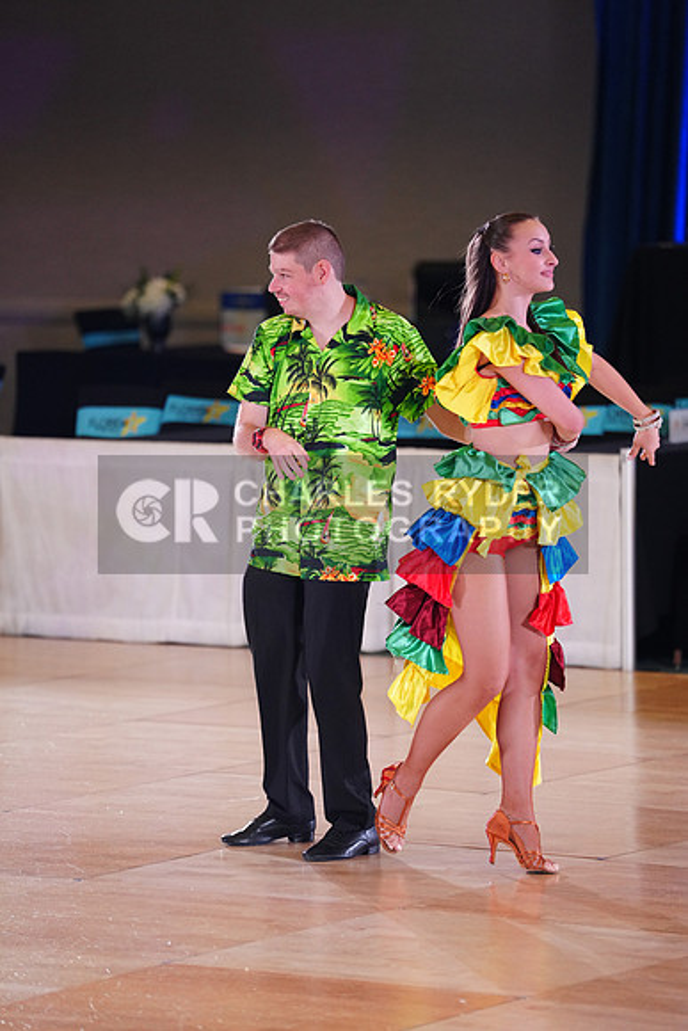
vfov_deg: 10.3
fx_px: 5729
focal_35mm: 200
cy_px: 516
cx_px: 344
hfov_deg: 6.9
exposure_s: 1/500
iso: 2500
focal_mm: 200
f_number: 2.8
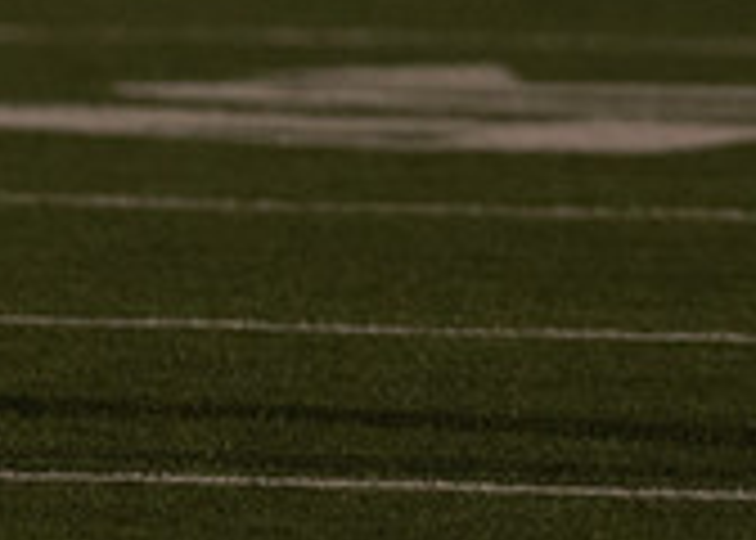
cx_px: 588
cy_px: -617
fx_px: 29759
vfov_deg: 1.0
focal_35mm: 1386
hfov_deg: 1.5
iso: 1000
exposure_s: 1/1000
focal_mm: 200
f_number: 2.8
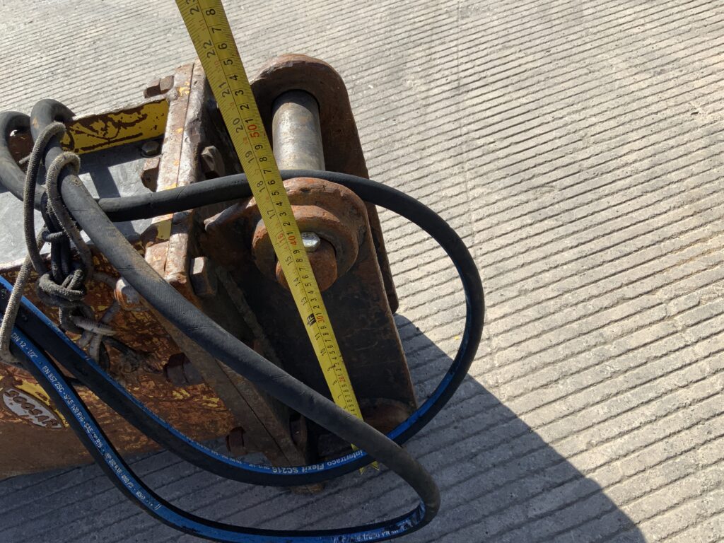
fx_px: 607
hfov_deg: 61.7
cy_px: 272
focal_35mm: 29
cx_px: 362
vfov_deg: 48.2
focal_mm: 3
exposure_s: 1/1250
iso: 16
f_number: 1.8
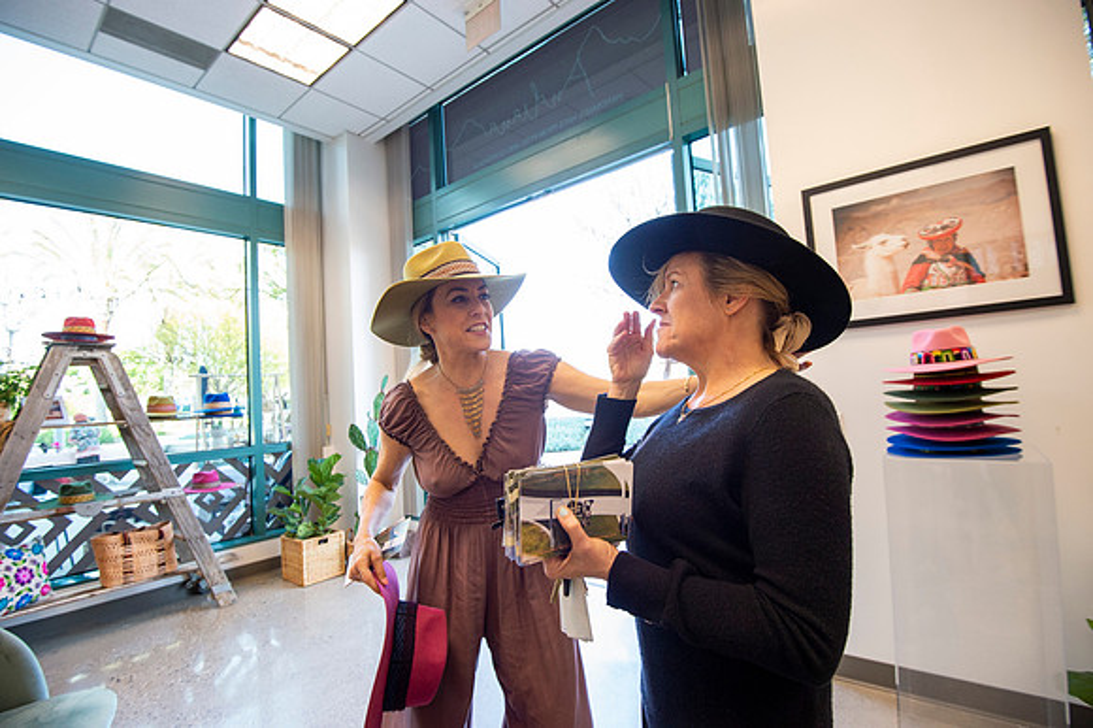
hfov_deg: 96.8
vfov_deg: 73.7
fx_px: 485
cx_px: 546
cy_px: 364
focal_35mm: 16
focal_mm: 16
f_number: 5
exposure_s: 1/160
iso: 2000
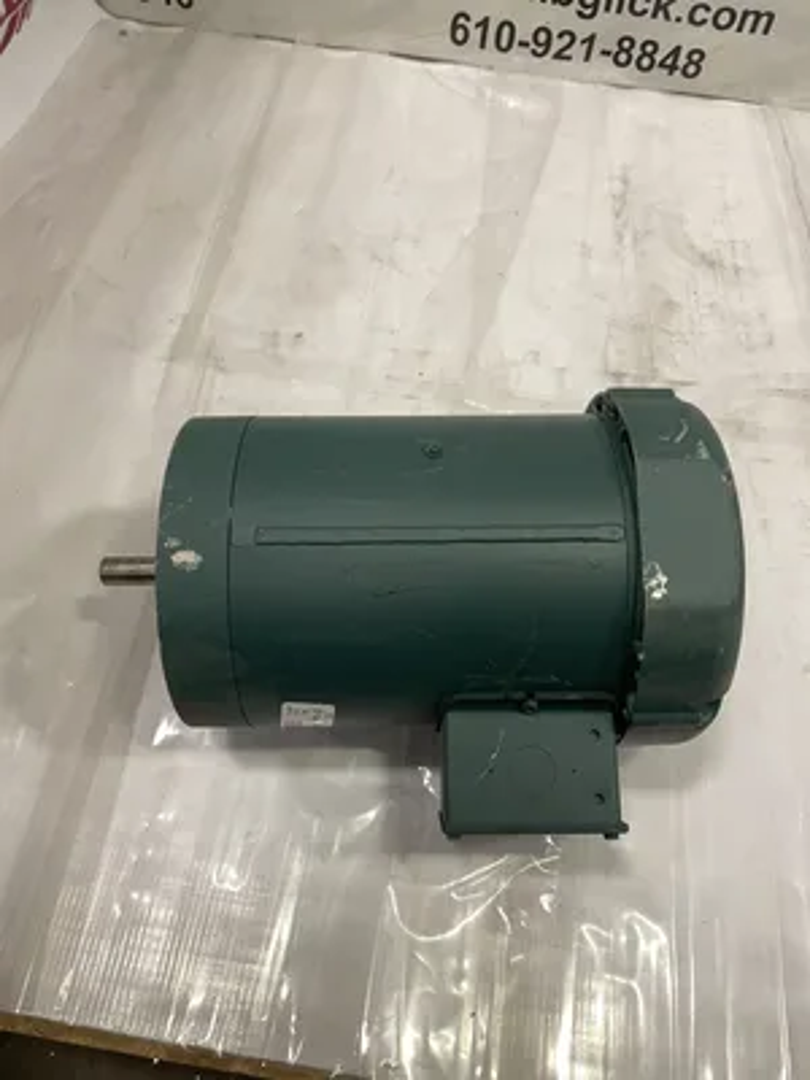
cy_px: 540
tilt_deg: -58.3
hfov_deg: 53.1
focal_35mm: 26
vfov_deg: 67.3
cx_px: 405
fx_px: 811
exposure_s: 1/60
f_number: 1.6
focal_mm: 4.2
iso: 125
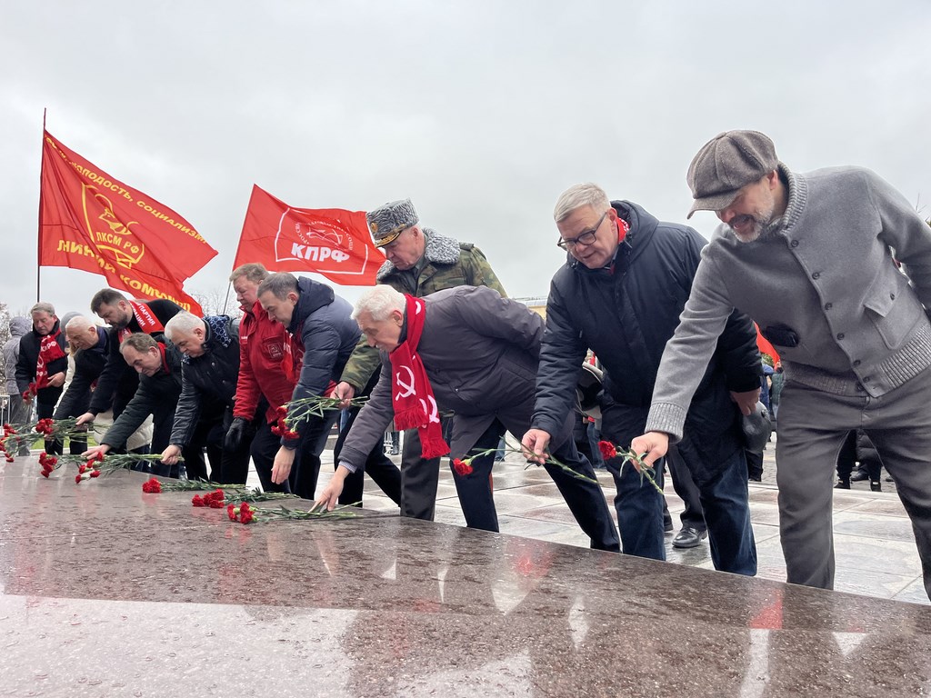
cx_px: 466
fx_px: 699
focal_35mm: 26
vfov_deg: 53.1
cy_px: 349
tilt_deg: +2.4
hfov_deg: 67.3
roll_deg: +0.9
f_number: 1.6
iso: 40
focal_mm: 5.1
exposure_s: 1/242
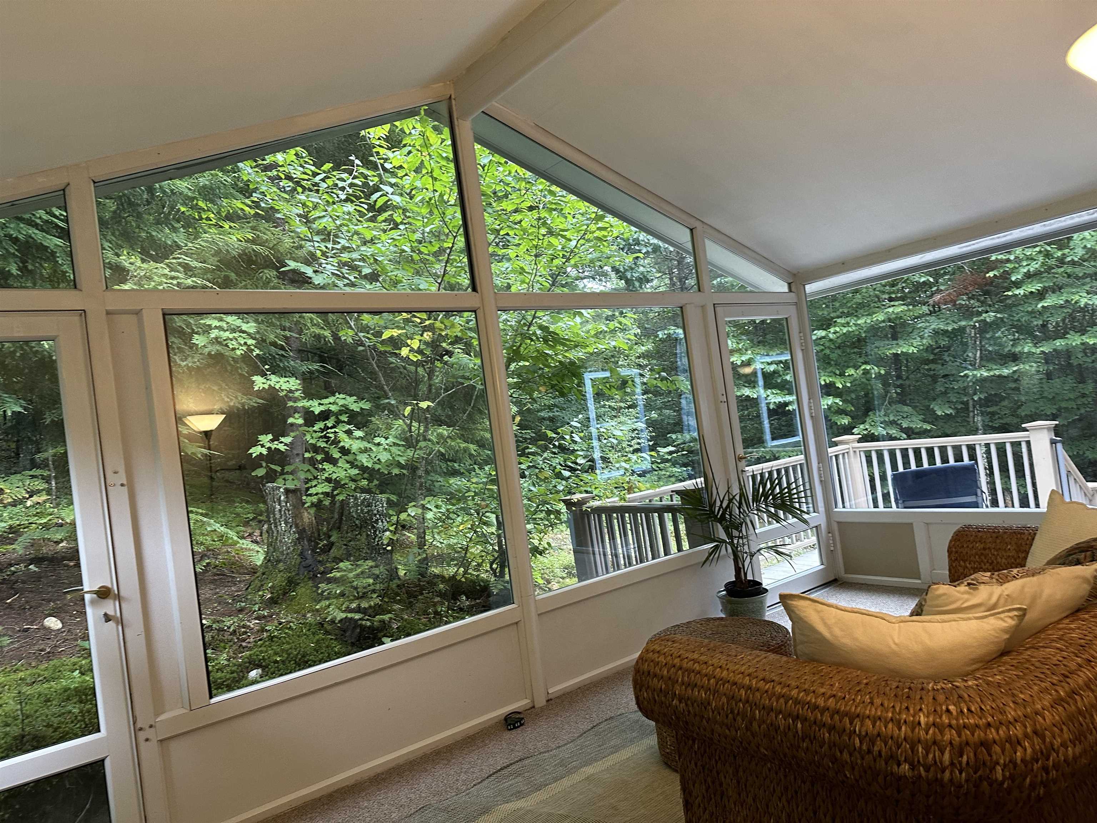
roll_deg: +7.8
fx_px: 761
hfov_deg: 71.6
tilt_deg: +4.1
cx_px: 548
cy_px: 412
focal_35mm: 24
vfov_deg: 56.8
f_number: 1.78
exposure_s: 1/60
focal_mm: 6.86
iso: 250
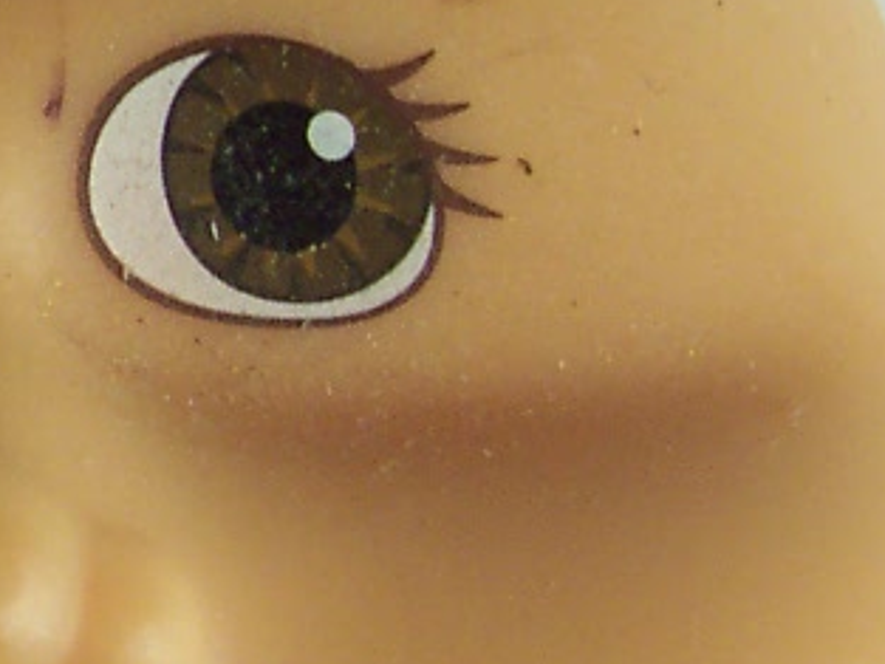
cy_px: 62
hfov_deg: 13.1
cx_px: -441
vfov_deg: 10.4
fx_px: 3632
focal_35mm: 142
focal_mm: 5.6
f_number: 2.8
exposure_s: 1/125
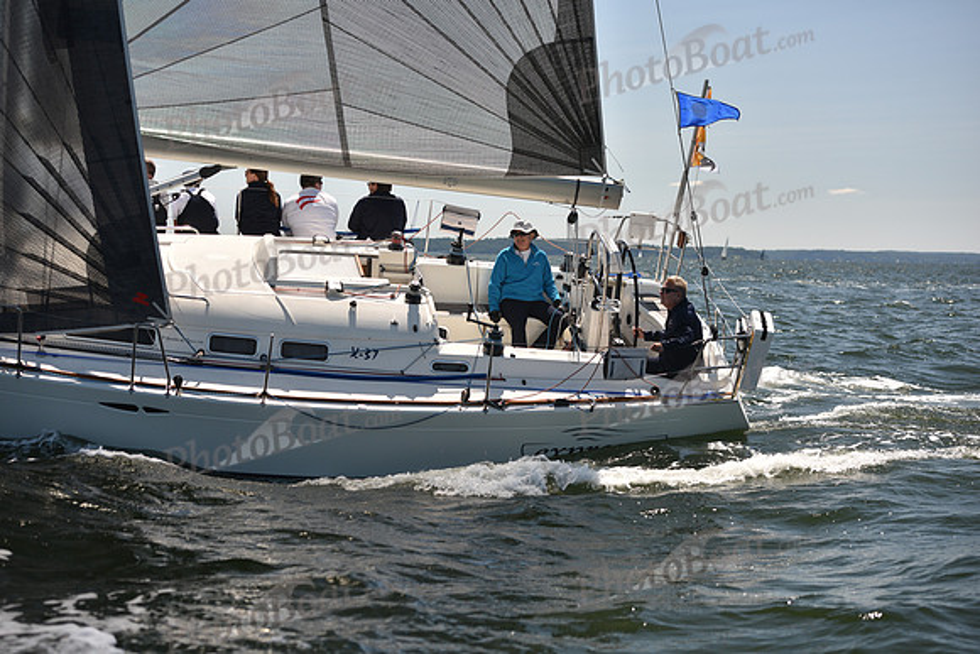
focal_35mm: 70
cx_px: 490
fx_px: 1906
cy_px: 327
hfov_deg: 28.8
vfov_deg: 19.5
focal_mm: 70
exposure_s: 1/1250
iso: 250
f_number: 3.5
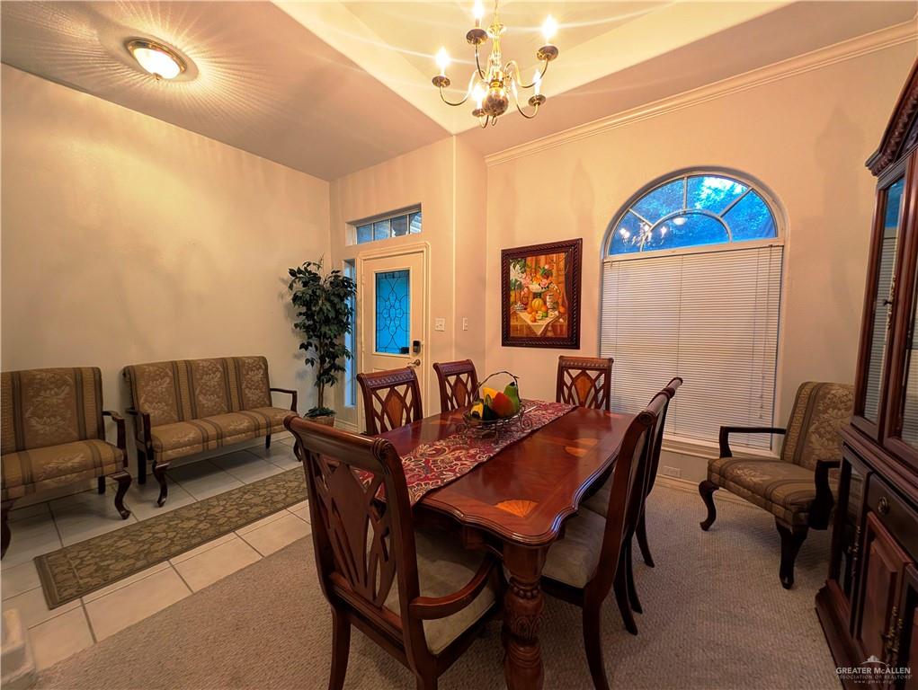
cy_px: 345
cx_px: 459
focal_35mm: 12
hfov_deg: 110.5
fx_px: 319
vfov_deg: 94.6
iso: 120
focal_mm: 2.23
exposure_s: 1/24
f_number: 1.95
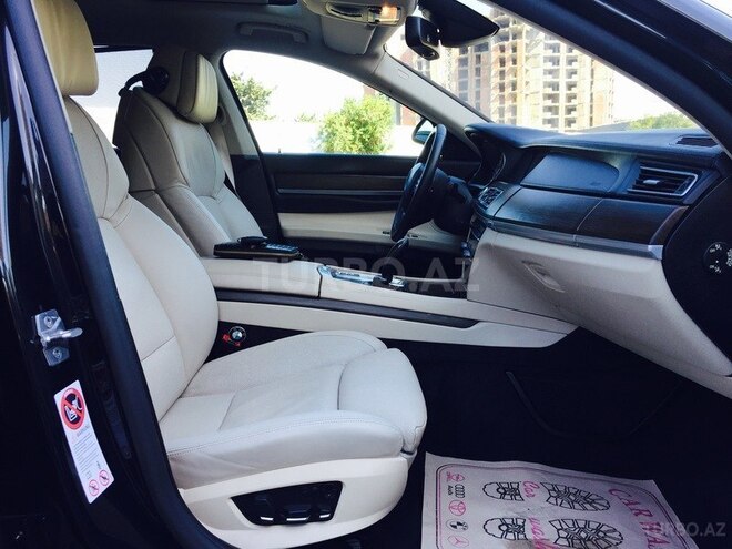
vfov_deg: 48.2
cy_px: 274
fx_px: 613
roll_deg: +1.3
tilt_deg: -7.5
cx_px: 366
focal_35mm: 29
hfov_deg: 61.7
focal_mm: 4.15
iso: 32
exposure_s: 1/163
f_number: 2.2
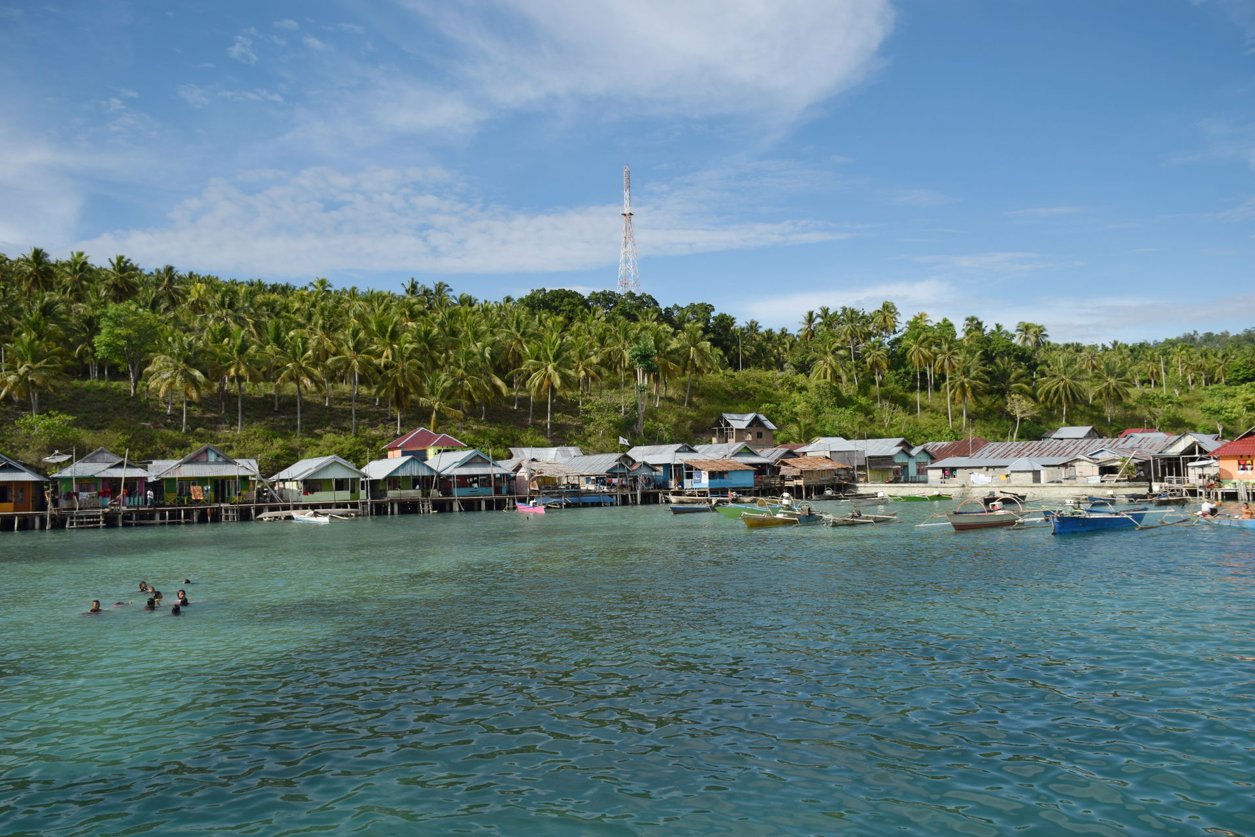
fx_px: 941
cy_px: 418
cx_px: 628
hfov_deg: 67.4
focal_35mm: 27
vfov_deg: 47.9
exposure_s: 1/640
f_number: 5.6
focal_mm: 18
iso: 100
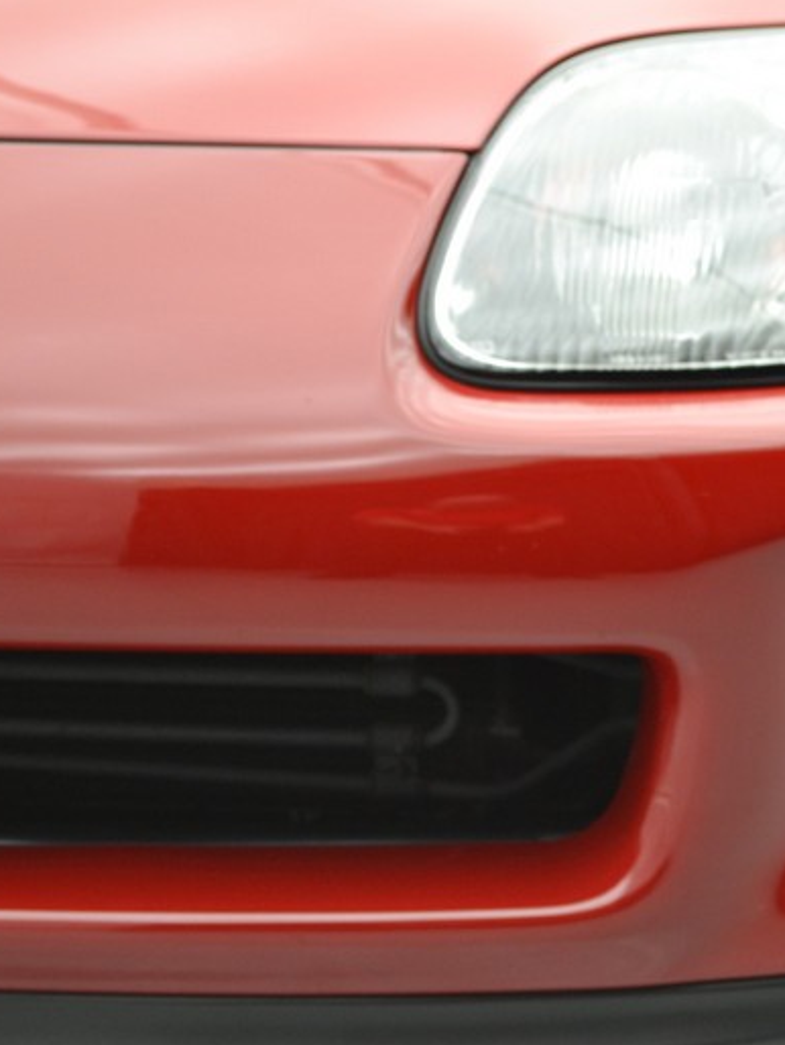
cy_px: 376
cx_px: 687
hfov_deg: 11.2
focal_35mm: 132
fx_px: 3988
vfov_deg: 14.9
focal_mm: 46
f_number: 5.3
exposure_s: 1/20
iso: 400
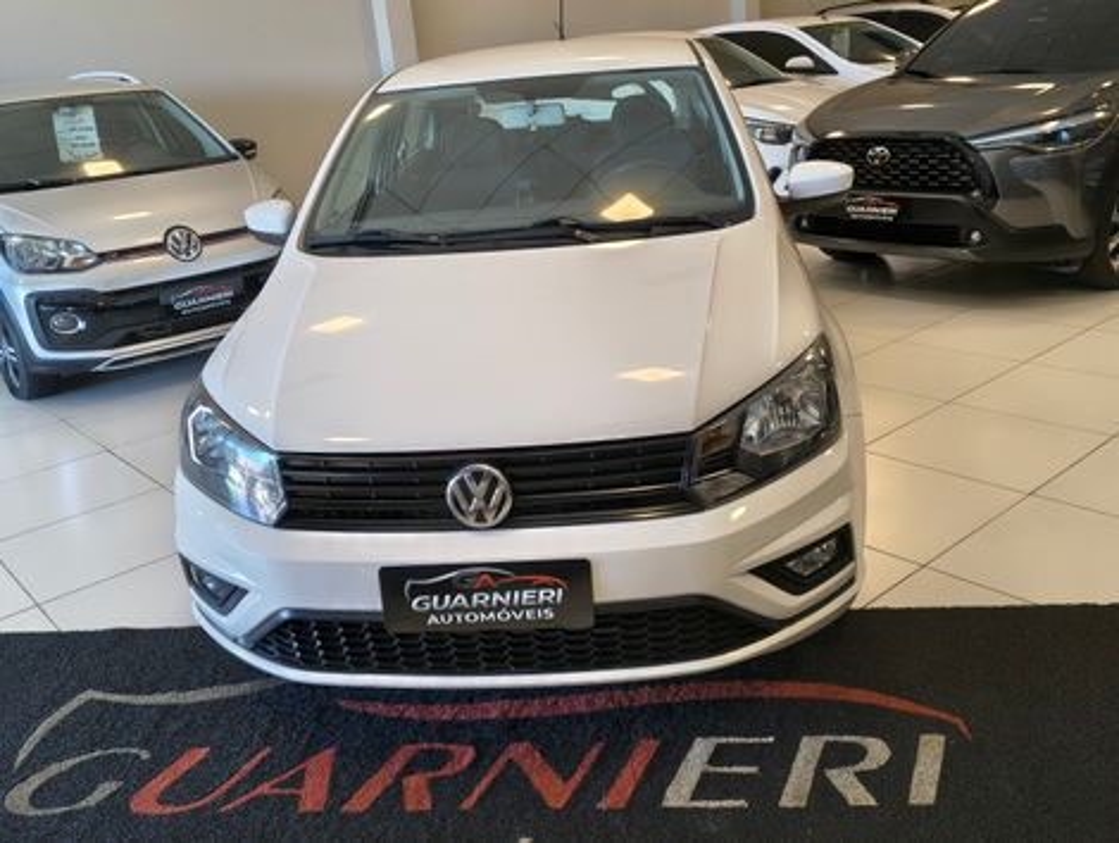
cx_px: 560
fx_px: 777
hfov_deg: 71.5
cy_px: 422
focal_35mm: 24
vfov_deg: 56.9
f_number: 1.8
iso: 433
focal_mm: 5.56
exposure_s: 1/60
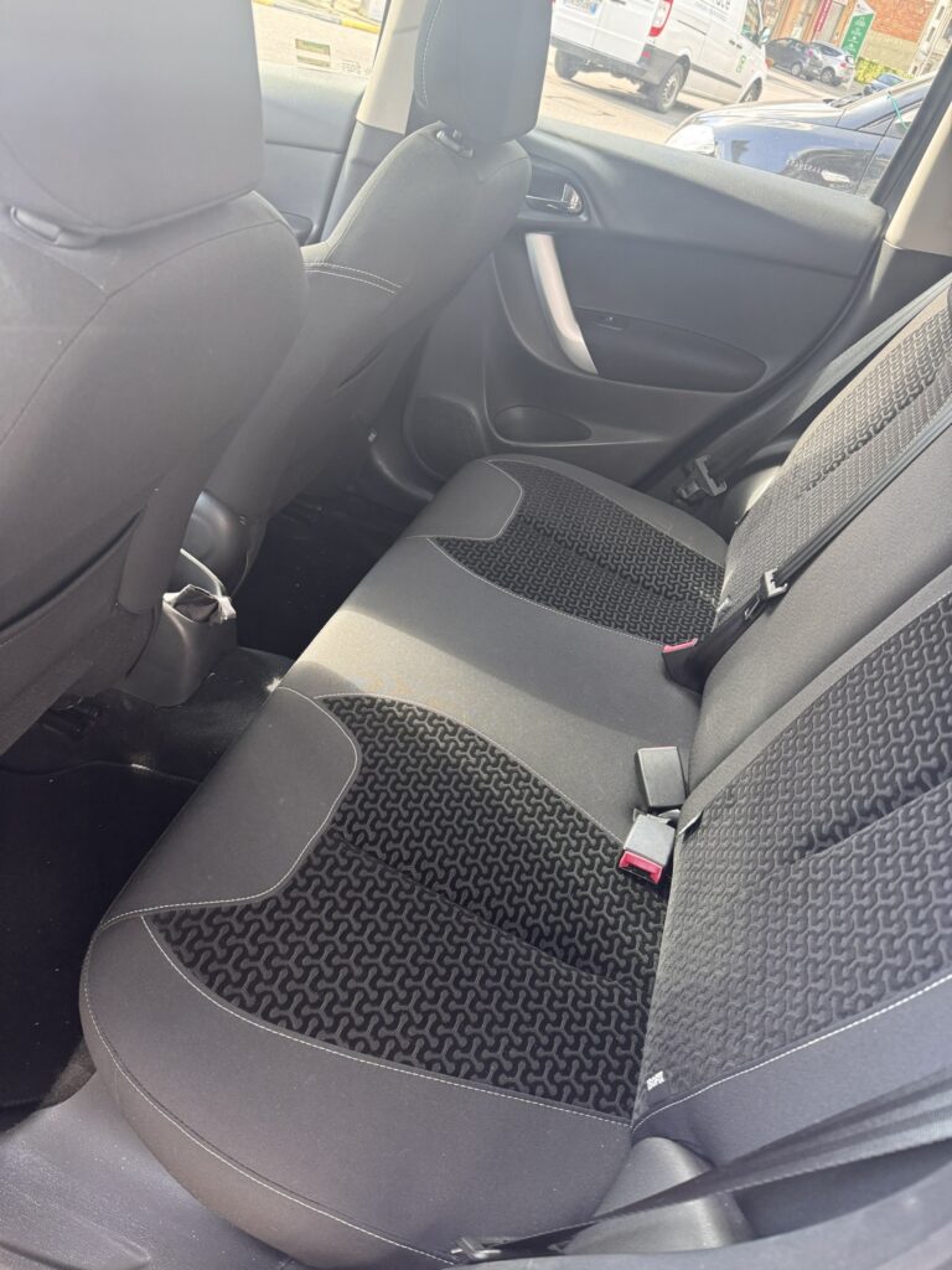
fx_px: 880
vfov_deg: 71.6
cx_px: 476
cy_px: 635
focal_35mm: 24
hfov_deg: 56.8
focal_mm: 6.76
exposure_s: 1/108
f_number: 1.78
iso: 200
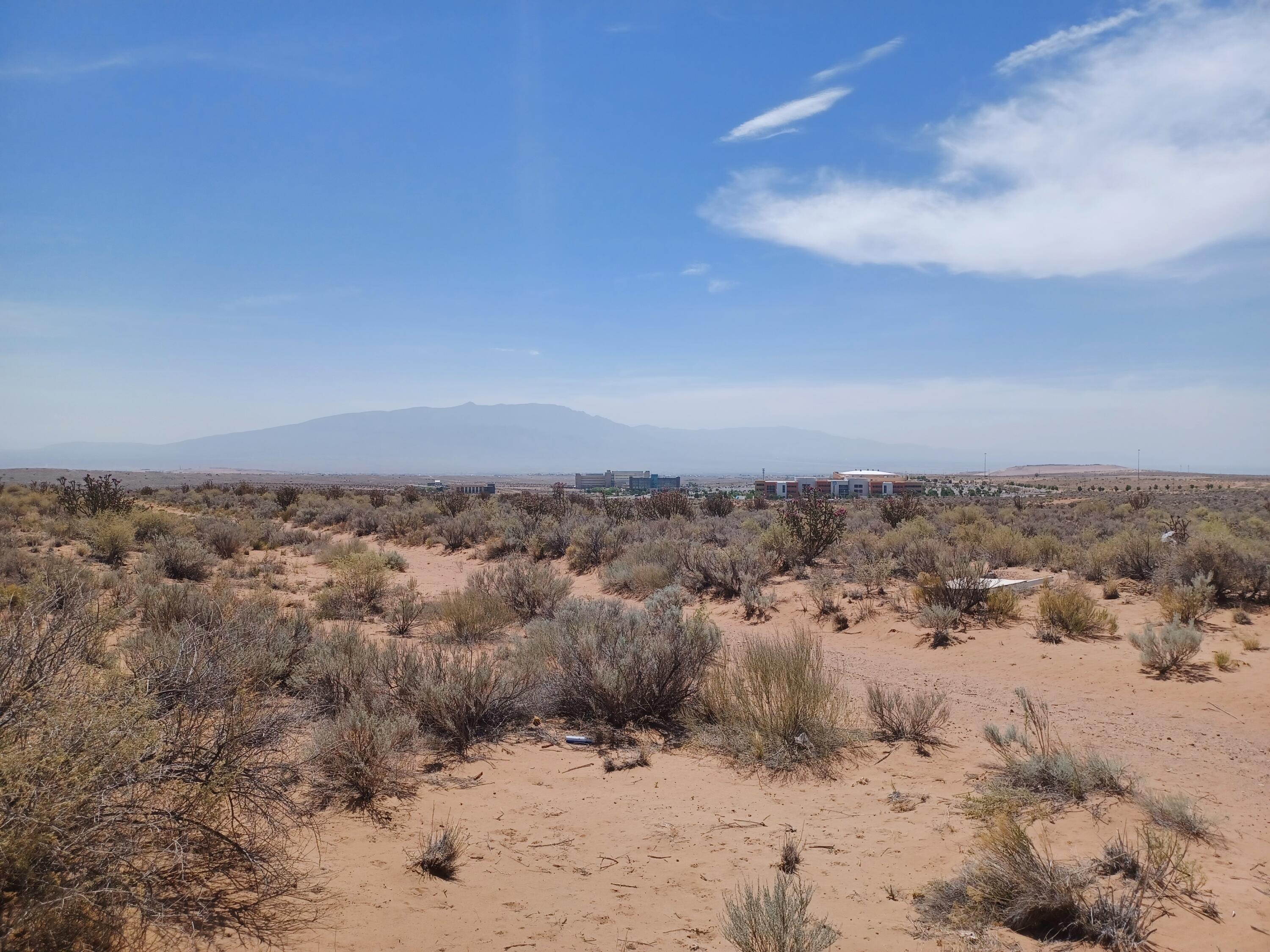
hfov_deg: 69.4
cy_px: 476
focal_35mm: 25
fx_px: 917
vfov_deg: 54.9
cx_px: 635
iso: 32
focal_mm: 4.6
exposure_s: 1/763
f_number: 1.8
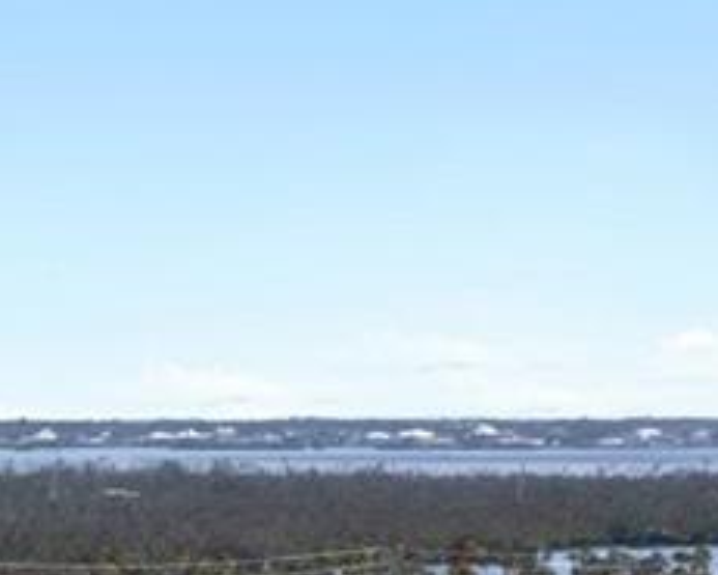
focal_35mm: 182
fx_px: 3869
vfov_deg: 8.1
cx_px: -1551
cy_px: 1092
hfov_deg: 8.5
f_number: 6.3
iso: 100
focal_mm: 10.26
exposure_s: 1/800
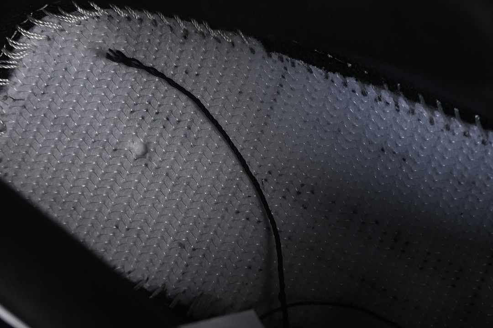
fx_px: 1027
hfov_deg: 27.0
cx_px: 246
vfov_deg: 18.2
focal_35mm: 75
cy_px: 164
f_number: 6.3
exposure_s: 1/60
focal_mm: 50
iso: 160
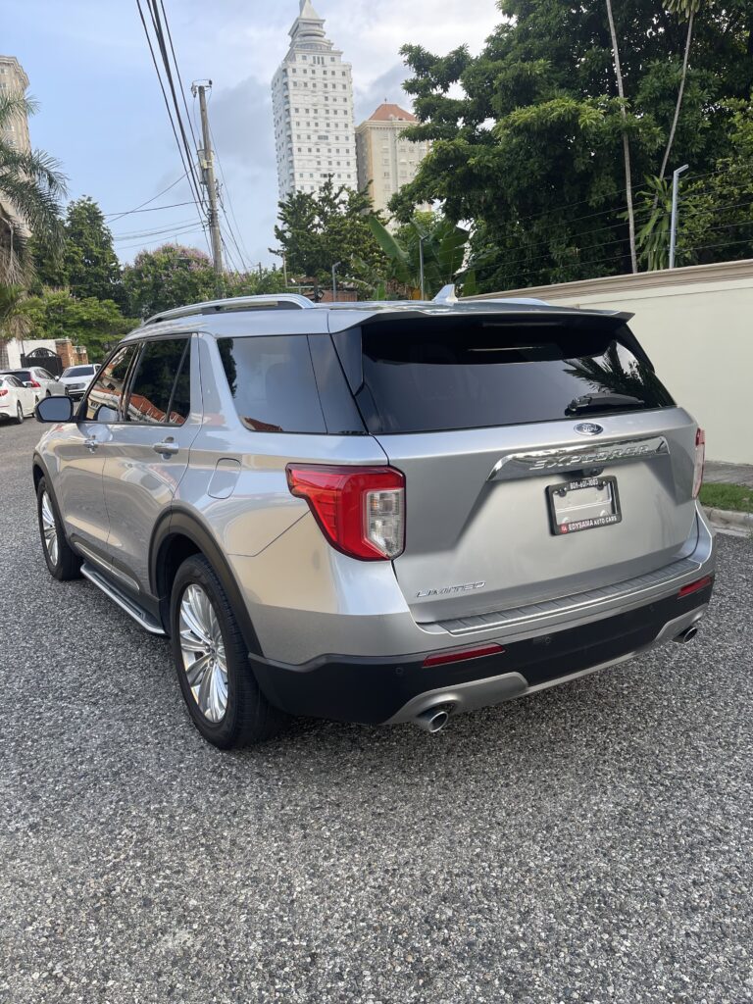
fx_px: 725
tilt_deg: -12.7
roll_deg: +3.2
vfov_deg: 69.4
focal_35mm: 25
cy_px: 502
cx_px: 376
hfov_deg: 54.9
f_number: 1.6
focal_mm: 5.1
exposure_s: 1/291
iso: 32
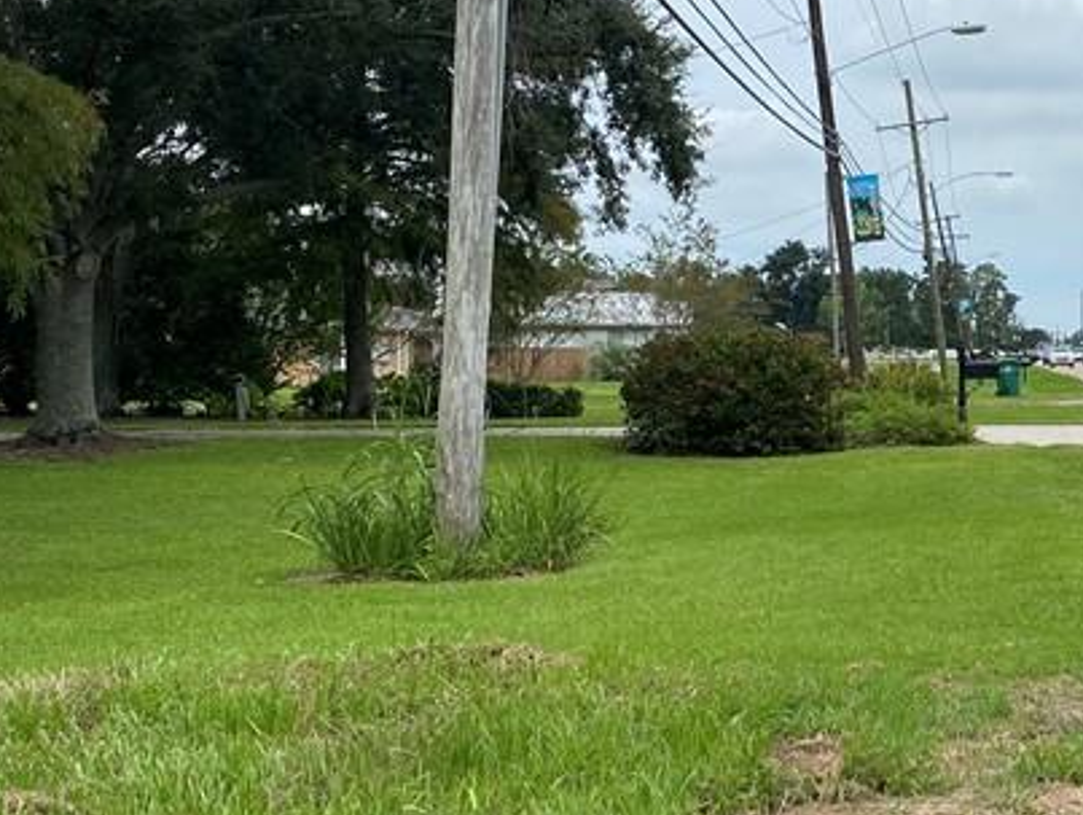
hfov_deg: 28.0
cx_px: 1016
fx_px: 2067
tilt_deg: -0.1
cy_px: 387
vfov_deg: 22.3
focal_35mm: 66
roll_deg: +0.6
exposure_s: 1/3846
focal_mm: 4.25
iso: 32
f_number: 1.8
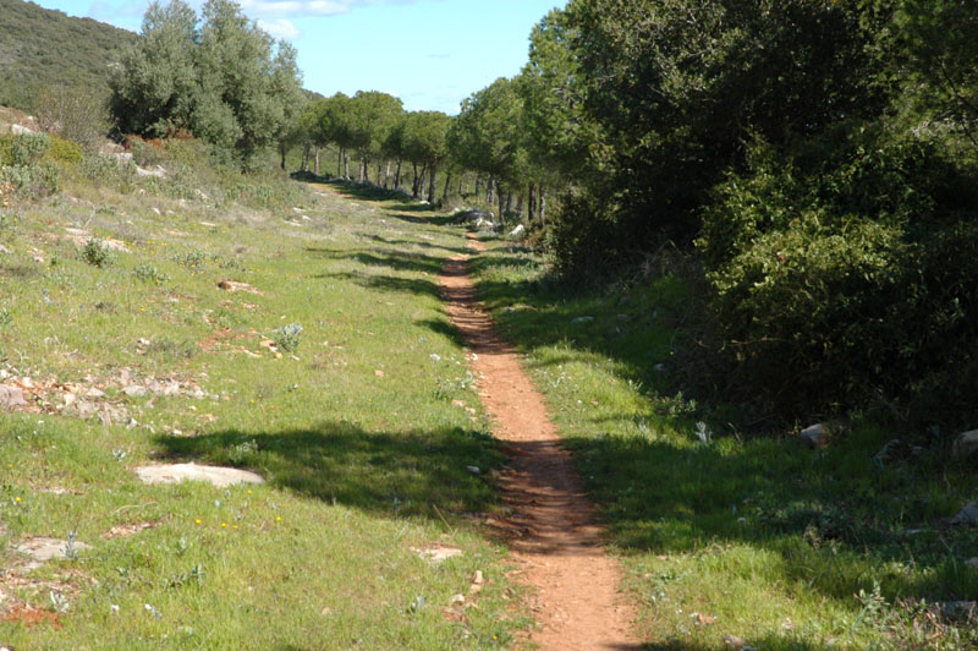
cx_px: 489
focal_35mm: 84
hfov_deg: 24.2
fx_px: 2280
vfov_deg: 16.2
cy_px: 326
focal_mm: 56
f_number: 14
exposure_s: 1/60
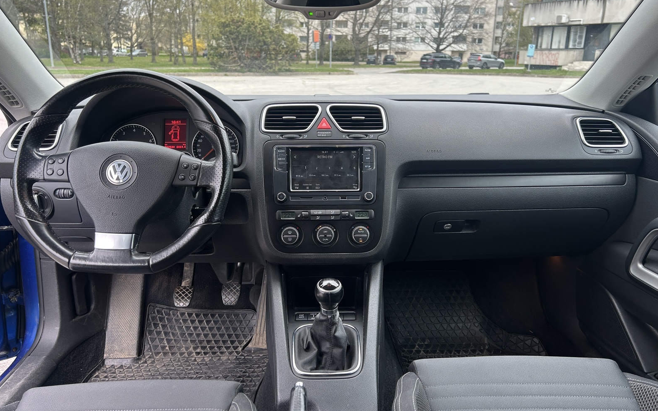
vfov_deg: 44.5
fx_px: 502
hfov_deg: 66.5
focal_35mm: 28
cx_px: 332
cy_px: 185
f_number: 1.5
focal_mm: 5.7
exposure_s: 1/121
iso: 40
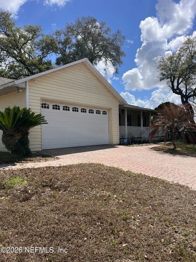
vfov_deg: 67.3
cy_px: 131
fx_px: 196
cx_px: 98
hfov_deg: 53.0
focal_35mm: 26
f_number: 1.6
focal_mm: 5.1
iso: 50
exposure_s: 1/4854
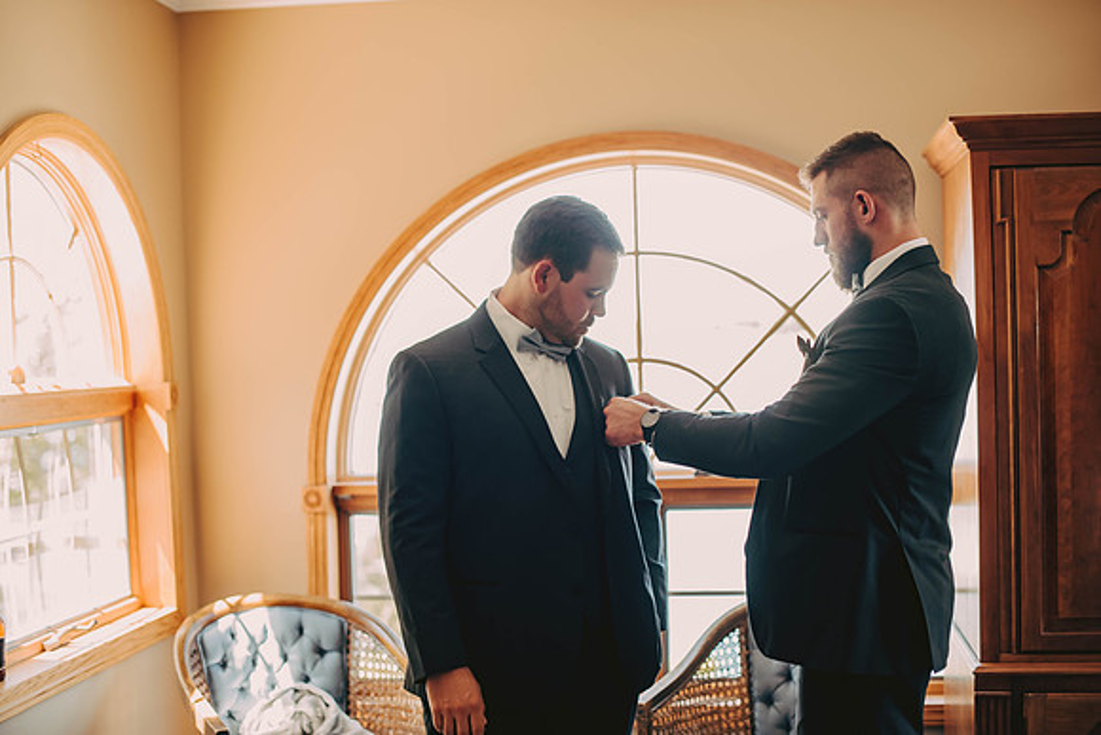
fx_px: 1529
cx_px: 550
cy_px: 368
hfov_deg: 39.6
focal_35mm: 50
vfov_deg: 27.0
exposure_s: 1/160
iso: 500
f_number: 2
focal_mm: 50
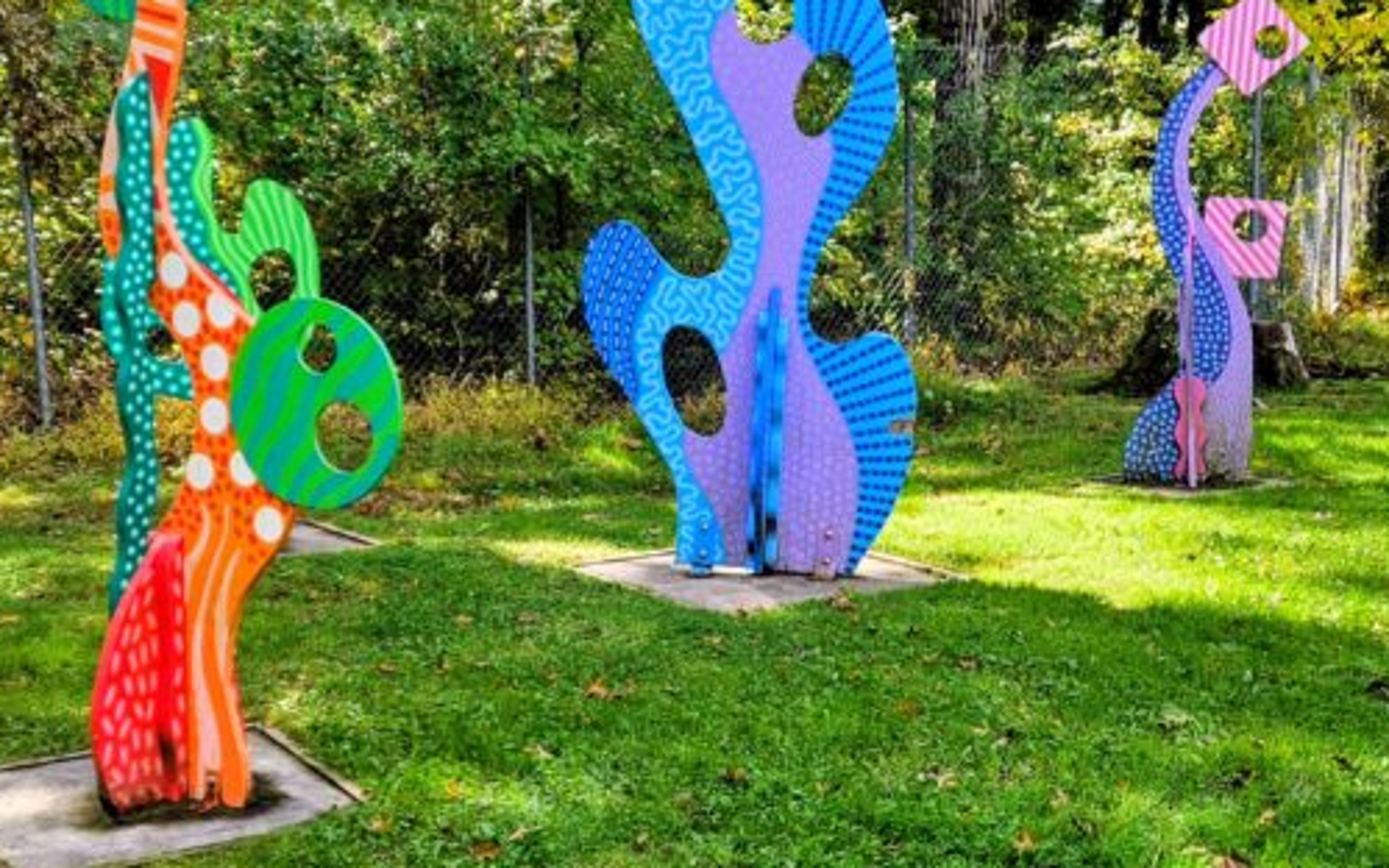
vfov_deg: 25.8
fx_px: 1893
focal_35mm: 50
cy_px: 423
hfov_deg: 40.3
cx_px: 715
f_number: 1.8
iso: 25
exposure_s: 1/251
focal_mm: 5.4
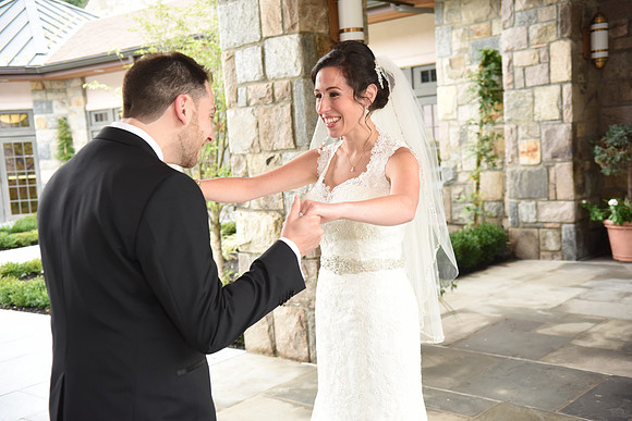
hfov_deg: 44.5
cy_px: 210
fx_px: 773
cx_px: 316
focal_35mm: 44
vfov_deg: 30.5
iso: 1000
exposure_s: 1/250
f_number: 5
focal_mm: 44
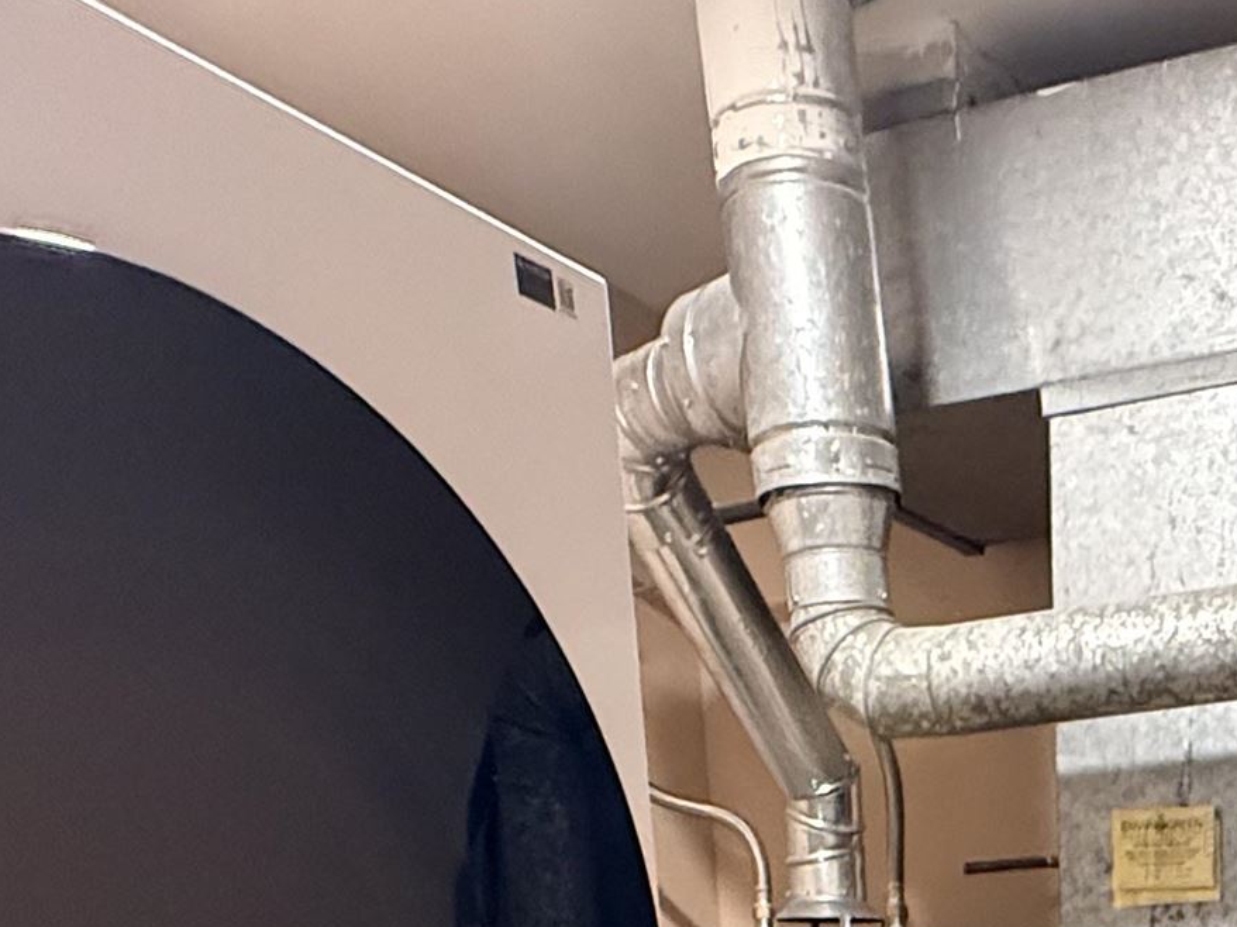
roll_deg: +0.6
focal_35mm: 49
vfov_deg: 22.9
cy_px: 1462
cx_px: 1167
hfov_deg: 36.0
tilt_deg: -14.5
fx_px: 1751
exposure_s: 1/60
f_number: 2.2
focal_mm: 2.22
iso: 640
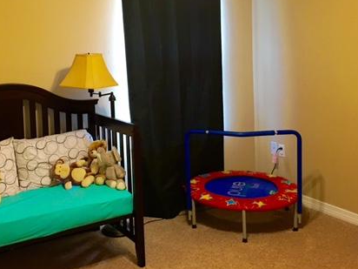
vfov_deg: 31.6
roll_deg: +2.3
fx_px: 465
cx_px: 135
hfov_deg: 41.8
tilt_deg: -2.2
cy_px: 64
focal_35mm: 45
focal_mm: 4.15
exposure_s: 1/15
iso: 80
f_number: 2.2
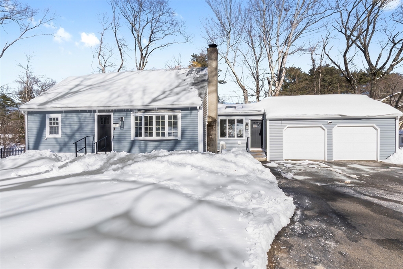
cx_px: 202
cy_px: 134
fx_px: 202
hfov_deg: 90.0
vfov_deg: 67.4
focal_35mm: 18
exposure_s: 1/60
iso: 200
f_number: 20
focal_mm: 12
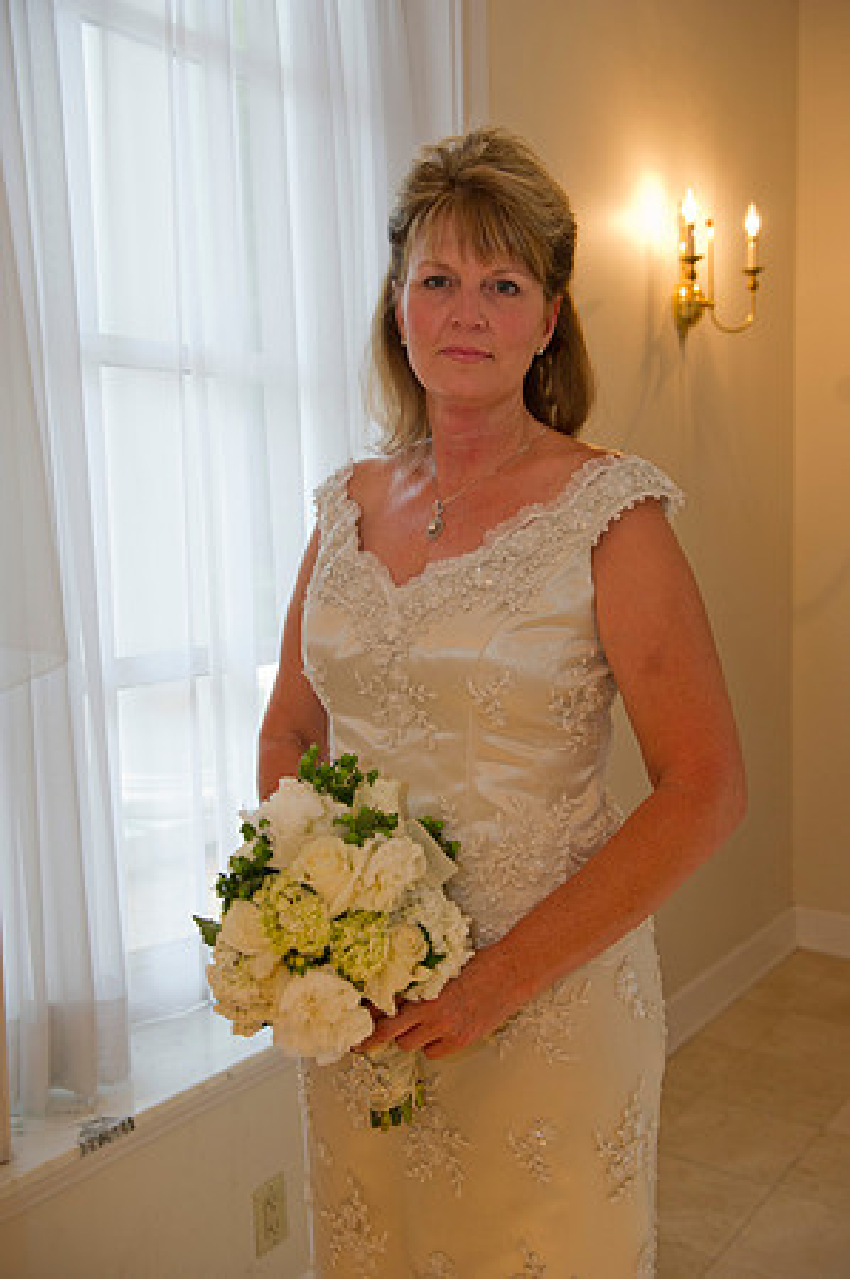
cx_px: 425
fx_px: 1242
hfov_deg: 37.8
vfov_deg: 54.5
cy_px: 640
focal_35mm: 35
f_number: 3.5
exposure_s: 1/100
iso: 1600
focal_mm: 35
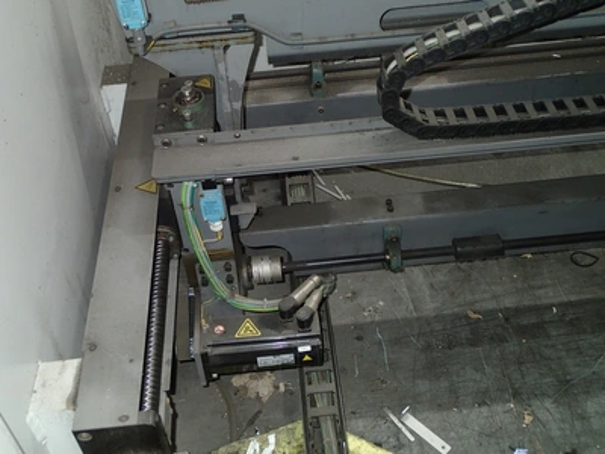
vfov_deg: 36.0
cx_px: 302
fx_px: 699
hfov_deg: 46.8
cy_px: 227
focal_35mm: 40
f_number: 2.8
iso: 200
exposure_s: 1/40
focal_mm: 7.34
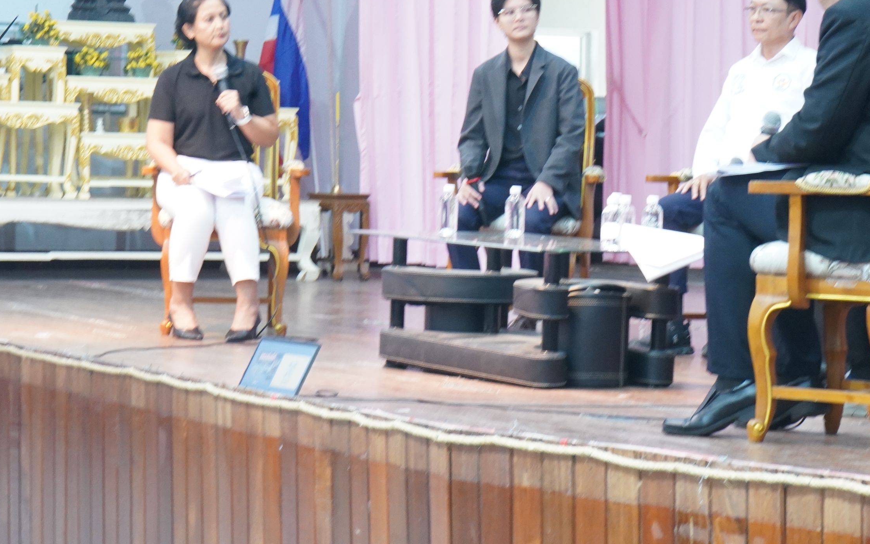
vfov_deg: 10.4
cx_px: 560
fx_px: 2987
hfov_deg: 16.5
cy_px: 83
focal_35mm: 126
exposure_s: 1/4
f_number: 14
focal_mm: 70
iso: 4000
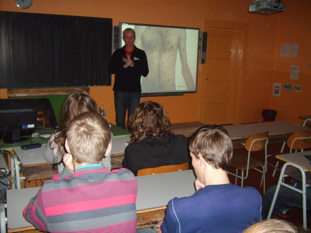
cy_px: 116
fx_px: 314
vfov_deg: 40.7
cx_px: 156
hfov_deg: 52.6
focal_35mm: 35
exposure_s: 1/45
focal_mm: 5.8
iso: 173
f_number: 2.8
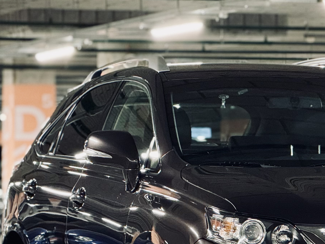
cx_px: 304
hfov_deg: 7.4
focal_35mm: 268
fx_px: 2516
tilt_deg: -0.7
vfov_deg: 5.5
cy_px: 227
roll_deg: +0.2
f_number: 2.8
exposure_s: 1/33
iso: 640
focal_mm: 15.66
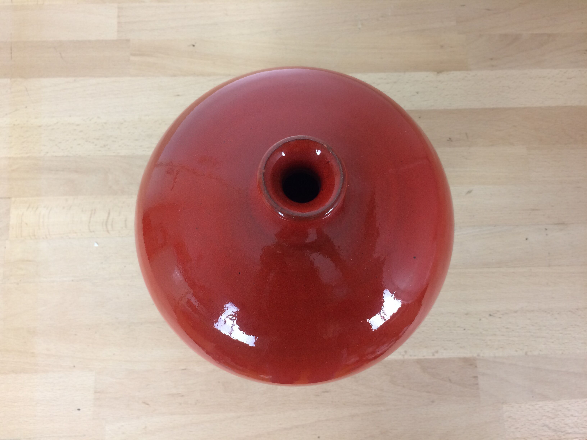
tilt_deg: -77.9
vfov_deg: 48.2
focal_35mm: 29
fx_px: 492
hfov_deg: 61.7
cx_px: 294
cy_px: 220
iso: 125
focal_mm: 4.15
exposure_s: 1/33
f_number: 2.2
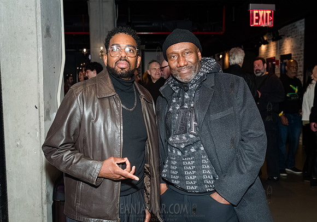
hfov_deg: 49.8
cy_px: 111
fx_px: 342
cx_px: 156
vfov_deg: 36.0
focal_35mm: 38
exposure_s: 1/400
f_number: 5
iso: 8000
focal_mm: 35
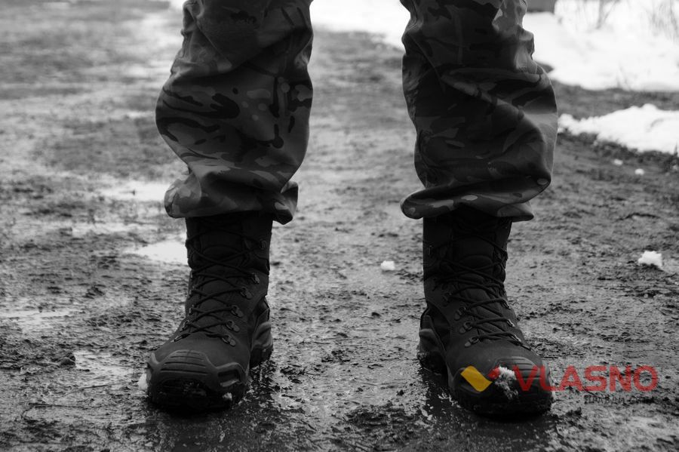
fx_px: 1555
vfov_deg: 16.5
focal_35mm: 82
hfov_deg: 24.6
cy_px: 226
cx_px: 340
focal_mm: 55
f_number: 6.3
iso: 320
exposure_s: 1/100
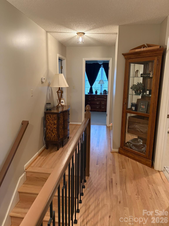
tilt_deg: -11.2
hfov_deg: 53.1
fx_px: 169
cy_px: 113
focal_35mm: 26
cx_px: 84
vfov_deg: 67.3
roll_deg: -1.0
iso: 400
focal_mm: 5.96
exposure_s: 1/40
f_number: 1.6
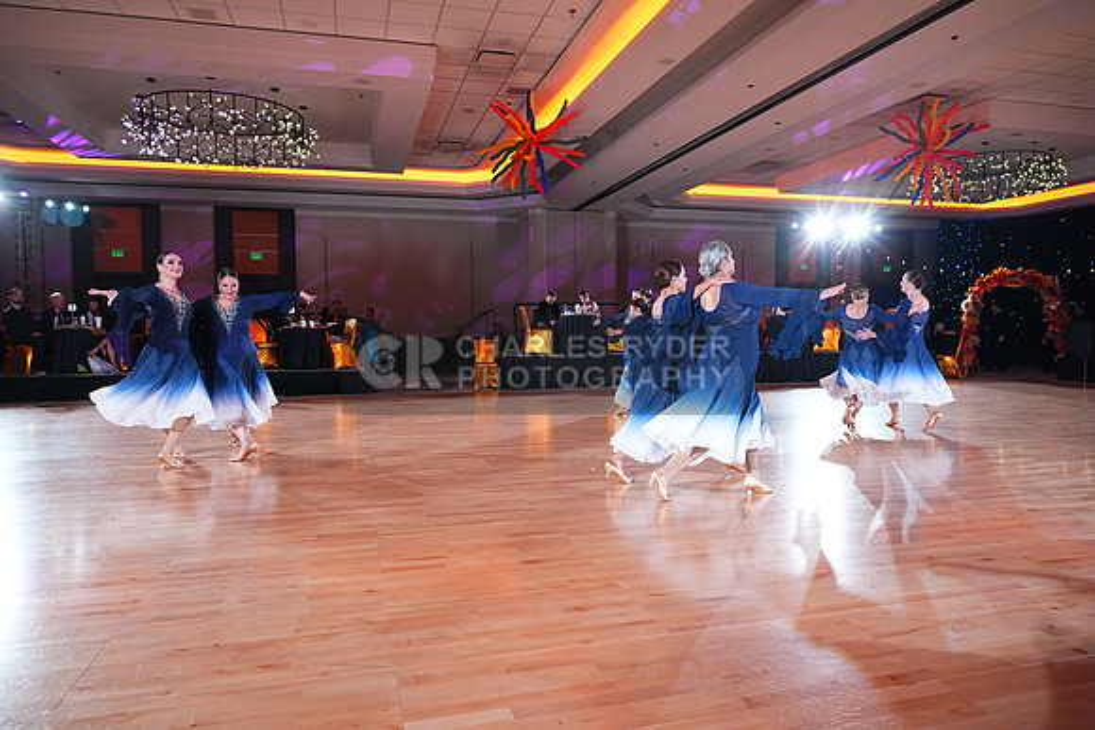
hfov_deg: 73.7
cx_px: 548
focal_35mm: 24
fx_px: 730
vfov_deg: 53.2
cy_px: 365
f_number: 4.5
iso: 5000
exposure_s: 1/400
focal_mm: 24
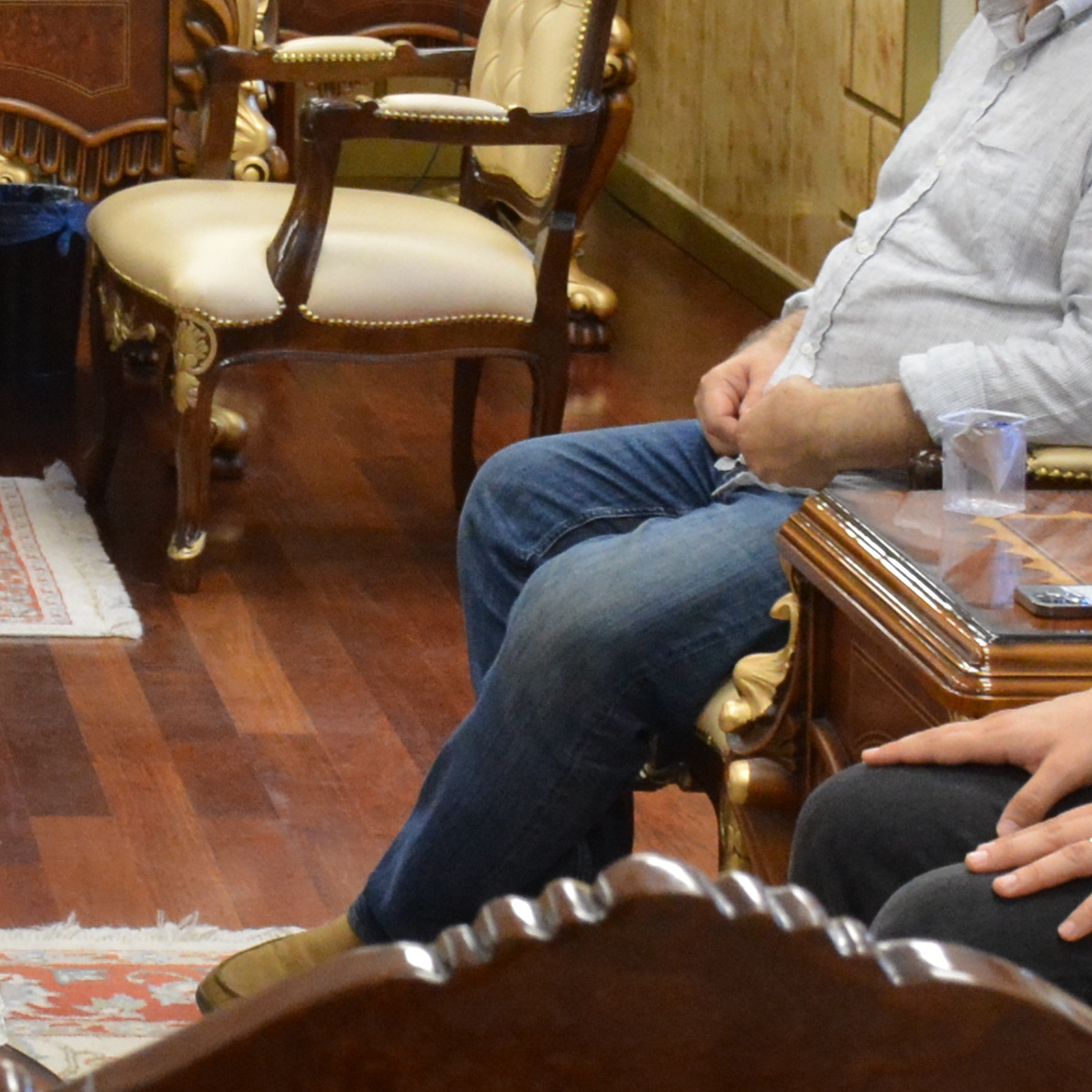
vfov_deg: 11.0
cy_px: -64
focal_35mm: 157
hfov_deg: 10.9
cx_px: -254
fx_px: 5603
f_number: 5
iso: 1600
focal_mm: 24
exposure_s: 1/100
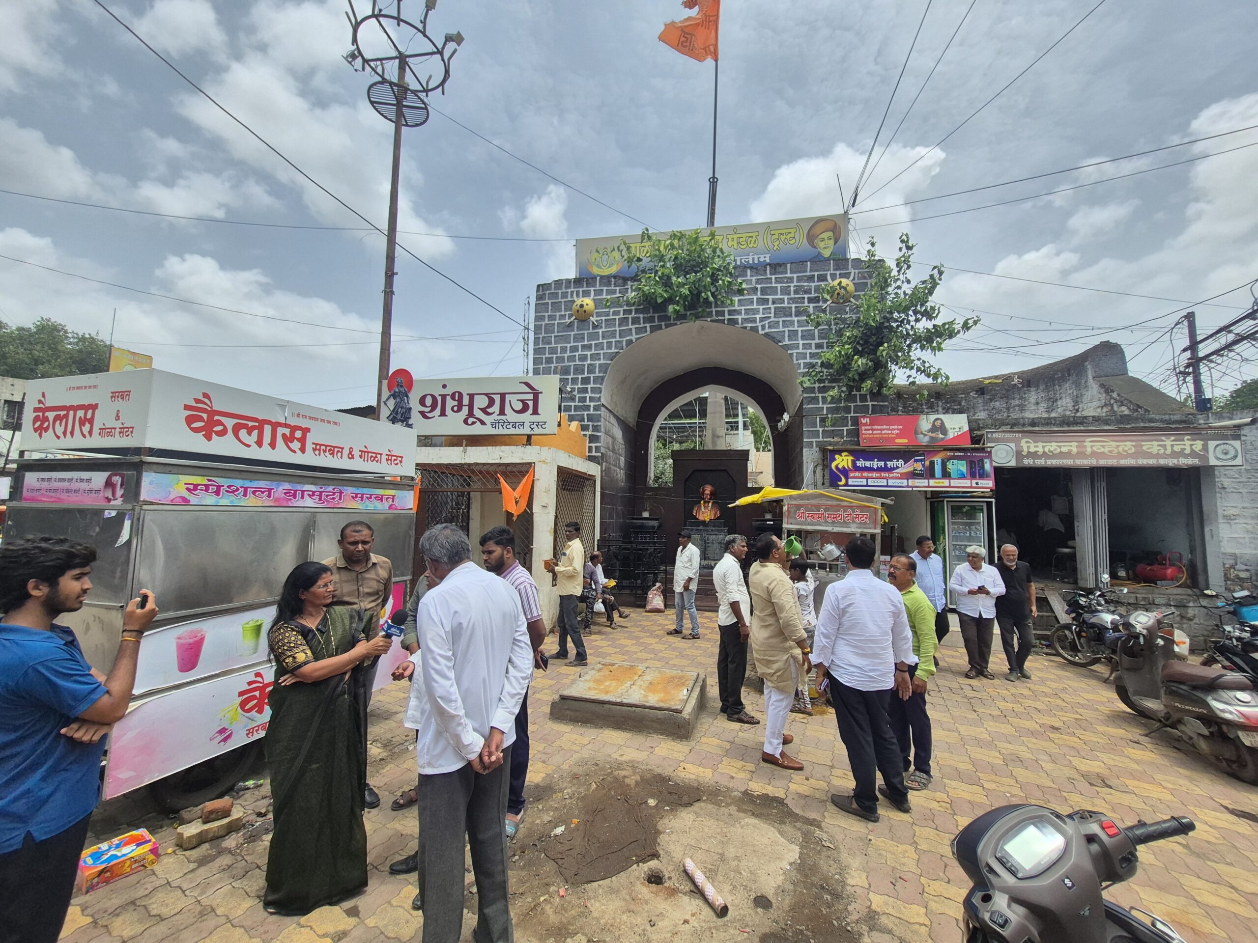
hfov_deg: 106.2
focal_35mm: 13
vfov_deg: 89.9
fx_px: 472
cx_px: 629
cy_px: 472
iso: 50
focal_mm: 1.74
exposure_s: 1/1788
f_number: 2.2
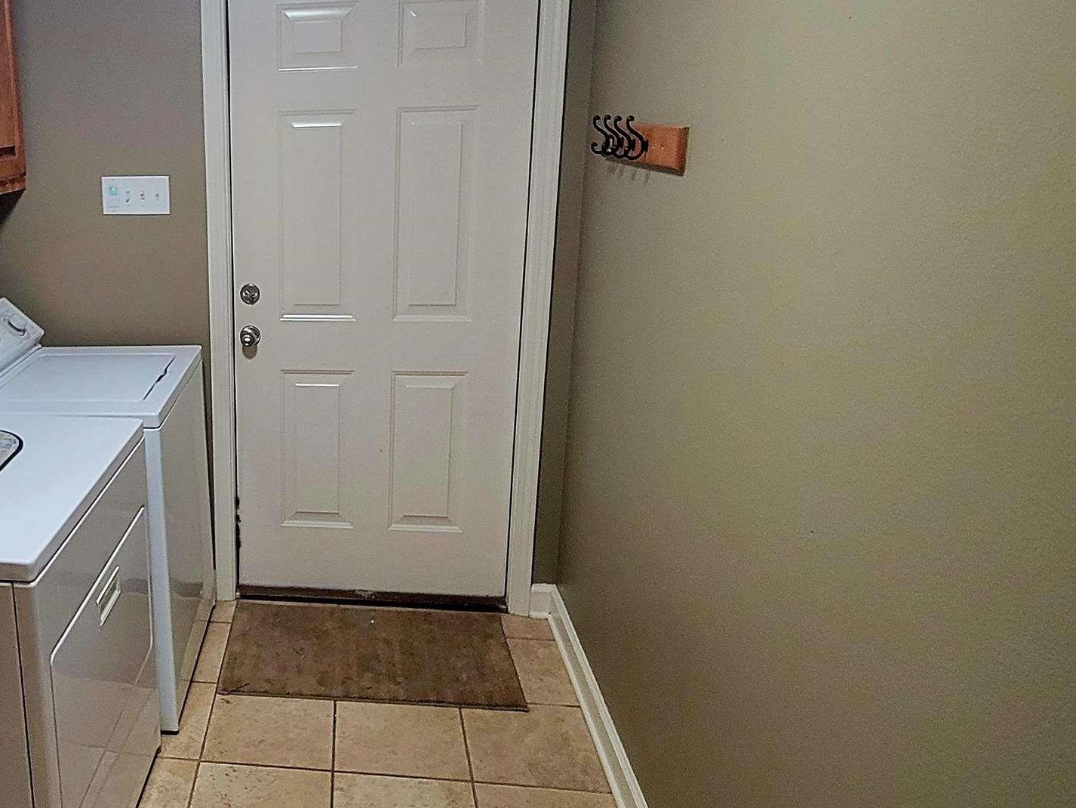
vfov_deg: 49.7
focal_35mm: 28
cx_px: 220
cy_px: 371
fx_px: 870
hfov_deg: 58.7
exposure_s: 1/40
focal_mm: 2.2
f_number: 2.2
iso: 400
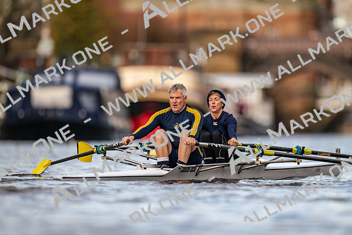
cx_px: 176
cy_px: 118
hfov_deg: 3.4
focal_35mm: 600
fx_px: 5868
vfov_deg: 2.3
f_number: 4
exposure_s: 1/2500
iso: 720
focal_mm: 600
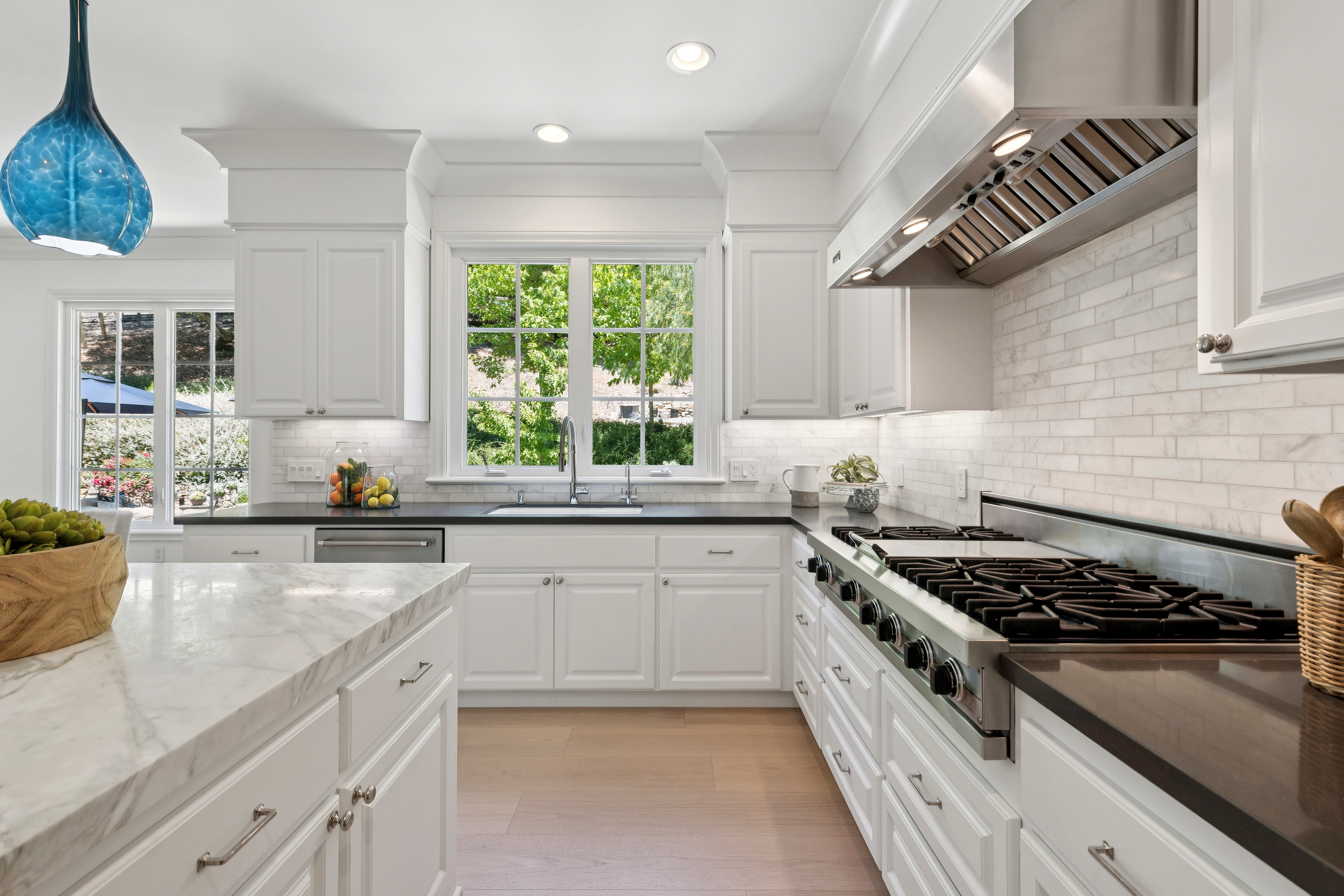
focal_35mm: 16
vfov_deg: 73.7
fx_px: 597
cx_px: 672
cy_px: 448
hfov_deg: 96.7
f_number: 9
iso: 250
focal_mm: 16
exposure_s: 1/15
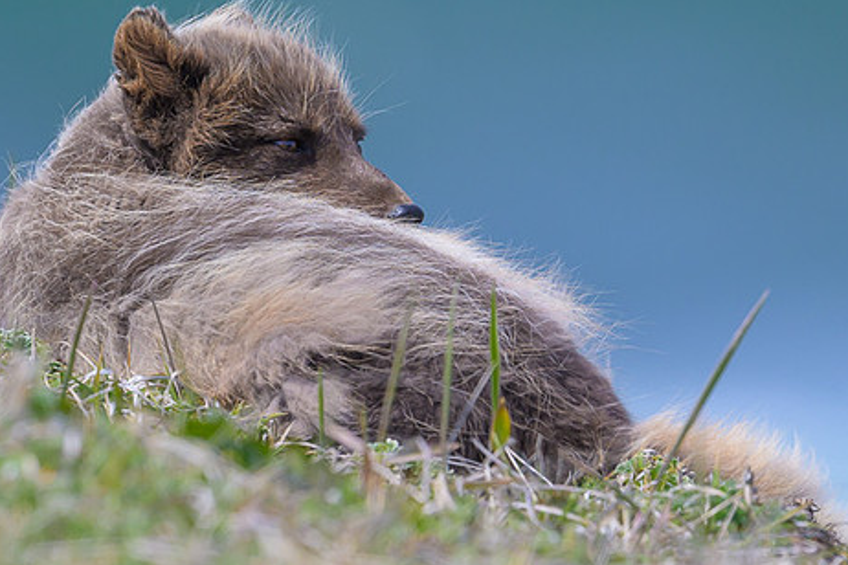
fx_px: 32292
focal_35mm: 1371
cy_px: 121
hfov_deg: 1.5
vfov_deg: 1.0
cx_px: 371
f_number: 6.3
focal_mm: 560
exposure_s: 1/2000
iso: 640
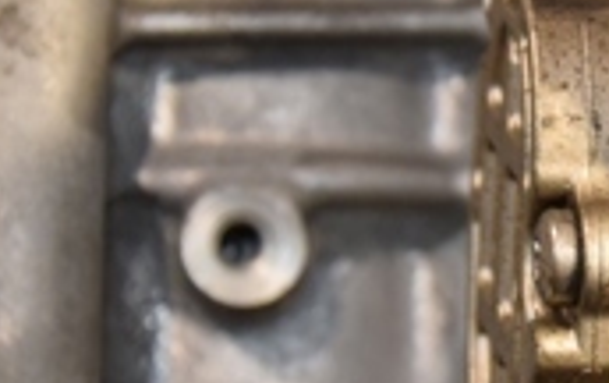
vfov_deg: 6.1
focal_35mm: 216
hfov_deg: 9.5
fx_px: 3590
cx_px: 853
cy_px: 195
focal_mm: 38
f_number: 5
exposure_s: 1/200
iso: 800
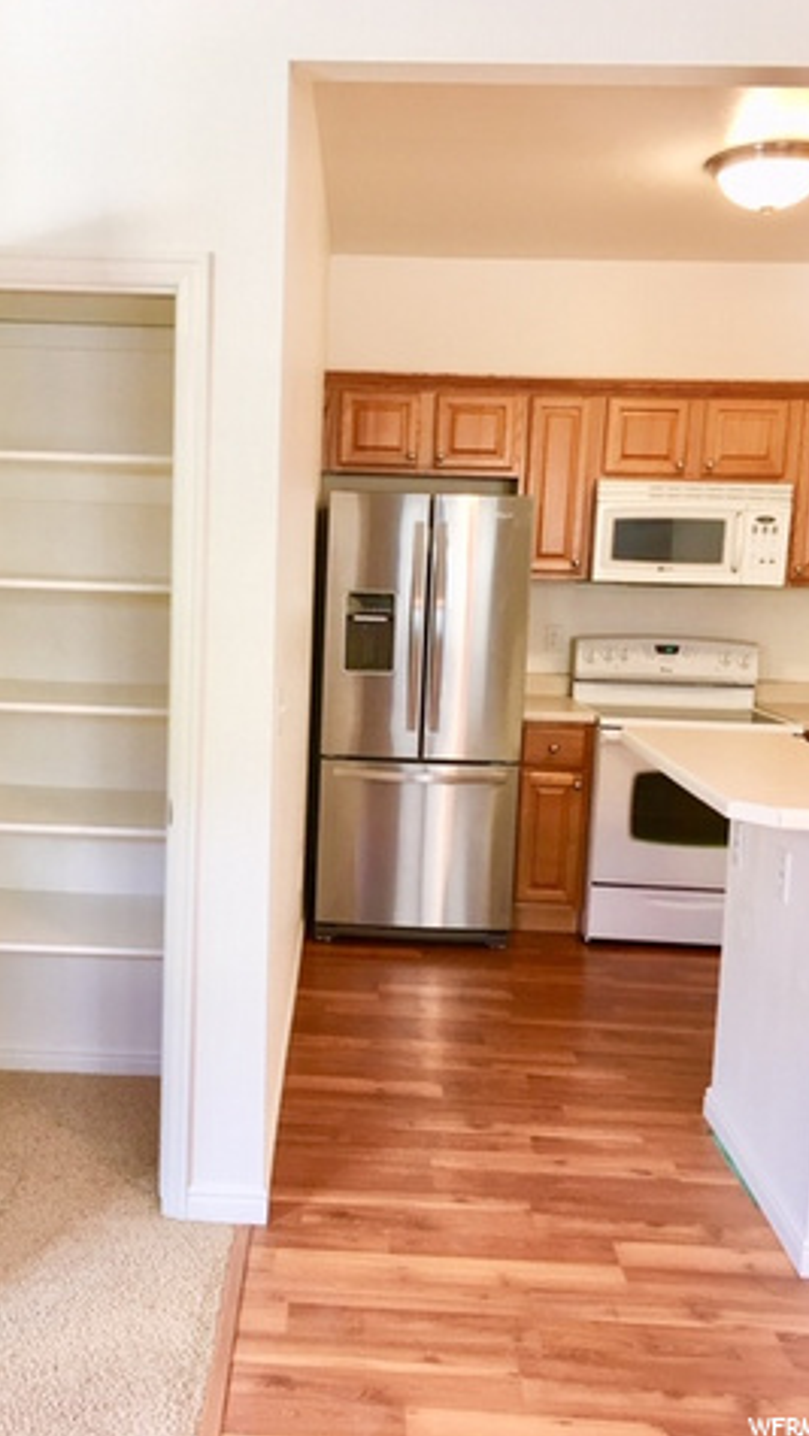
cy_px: 712
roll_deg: -2.3
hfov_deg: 36.5
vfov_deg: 61.0
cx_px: 300
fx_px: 1219
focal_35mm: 32
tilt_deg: -8.9
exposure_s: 1/30
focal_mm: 4.15
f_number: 2.2
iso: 80
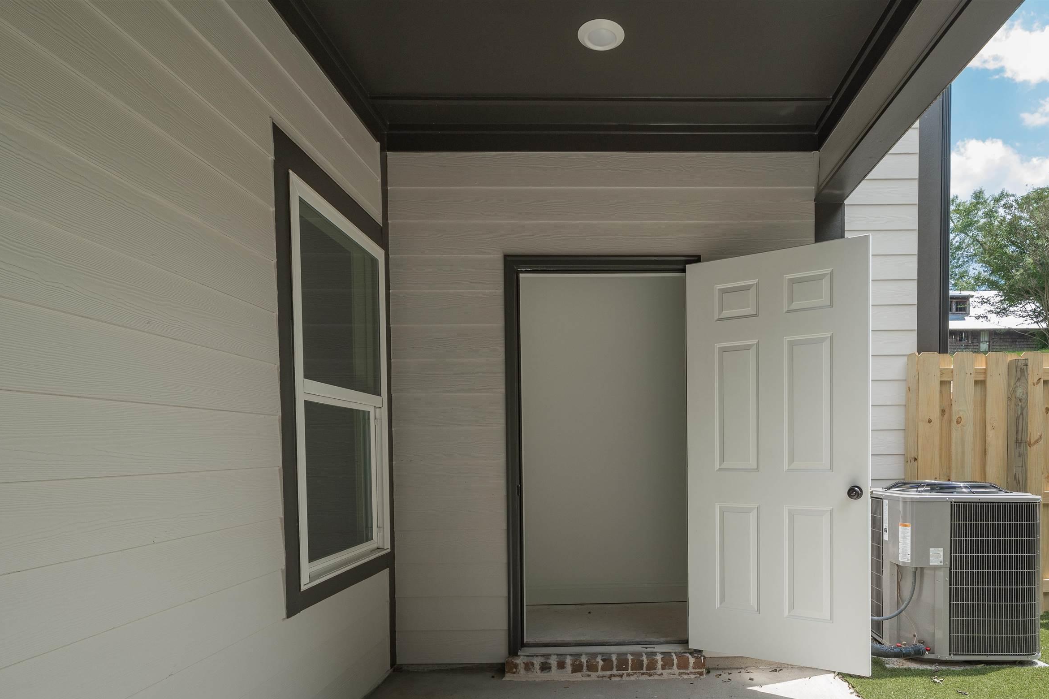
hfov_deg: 80.0
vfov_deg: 58.3
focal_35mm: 21
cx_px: 643
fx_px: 612
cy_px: 458
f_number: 9
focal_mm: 16
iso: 400
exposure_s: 1/200
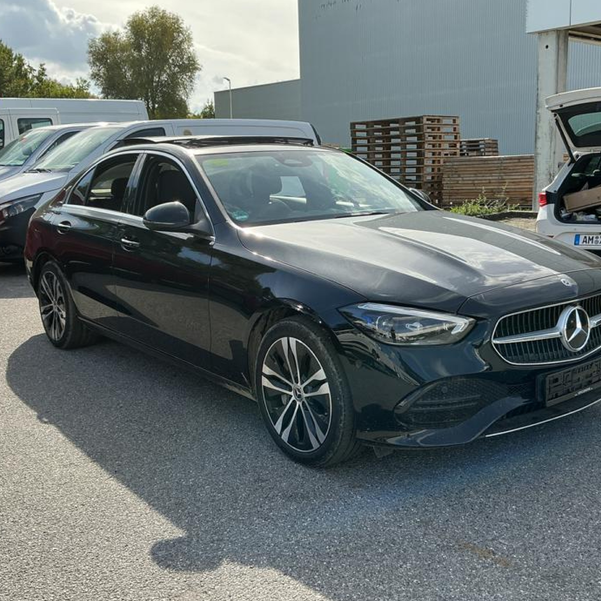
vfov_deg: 43.8
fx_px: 746
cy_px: 288
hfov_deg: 43.7
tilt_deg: -8.7
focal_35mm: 38
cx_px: 353
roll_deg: +1.8
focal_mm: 3
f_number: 1.8
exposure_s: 1/978
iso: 25
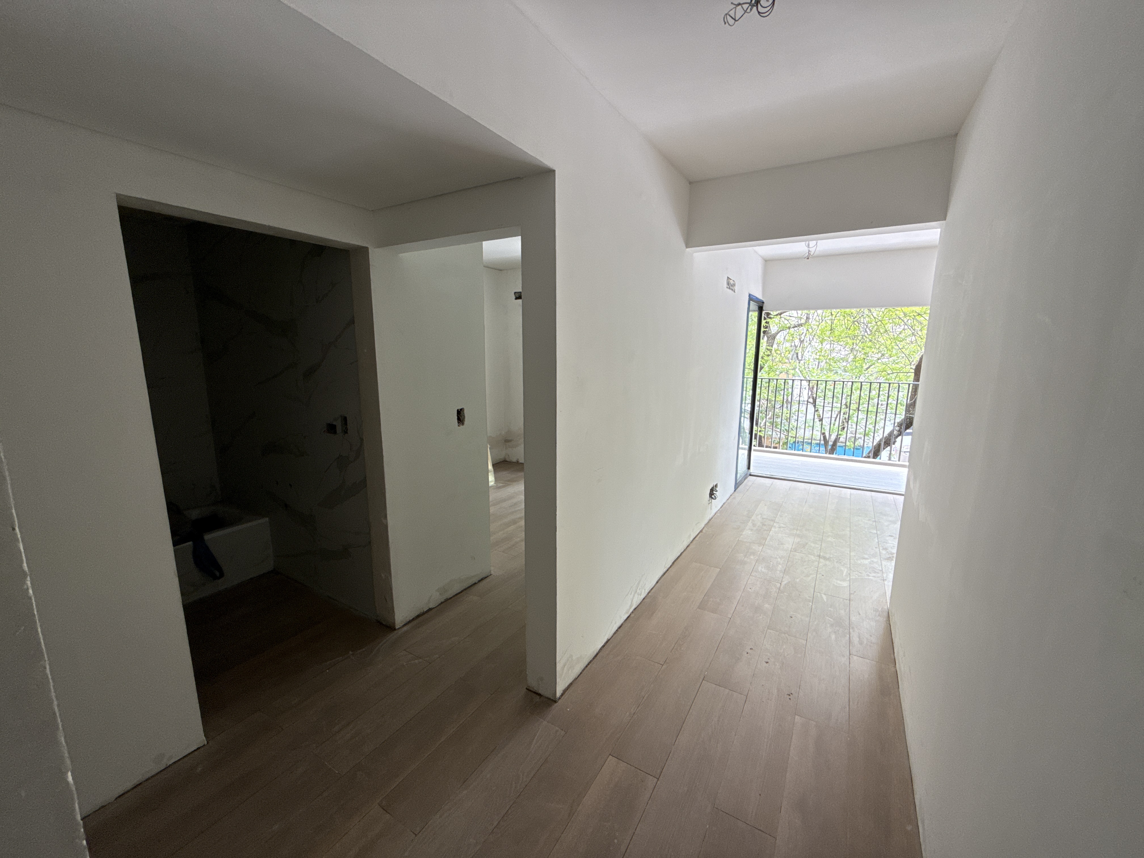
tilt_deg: -10.0
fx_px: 463
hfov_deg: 102.1
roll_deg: -0.5
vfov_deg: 85.7
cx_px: 572
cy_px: 429
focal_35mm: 14
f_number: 2.2
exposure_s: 1/99
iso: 100
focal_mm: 2.22
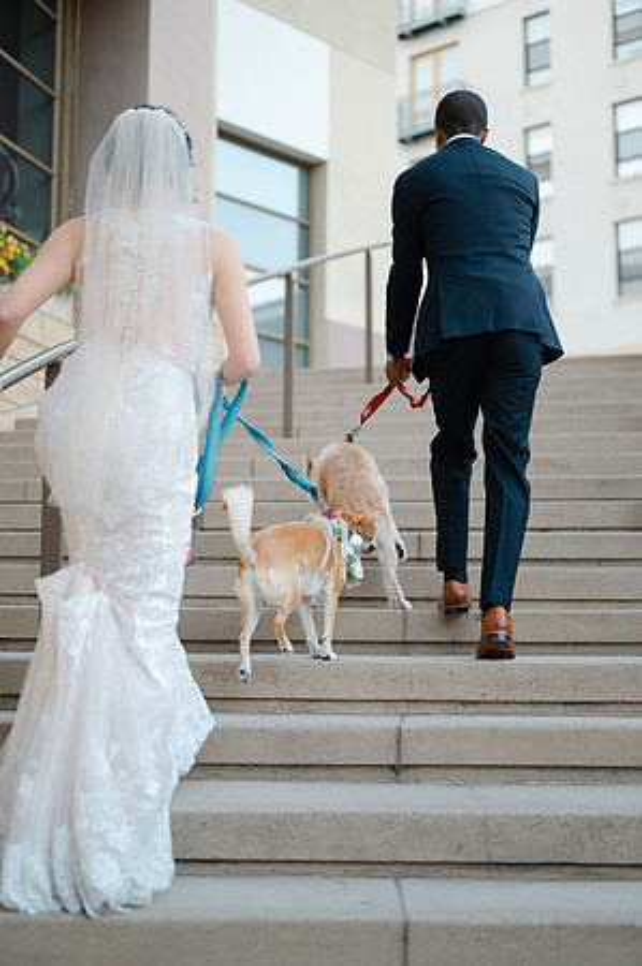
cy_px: 483
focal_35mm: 50
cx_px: 321
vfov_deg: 39.6
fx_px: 1340
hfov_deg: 26.9
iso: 160
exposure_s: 1/320
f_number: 2
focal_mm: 50
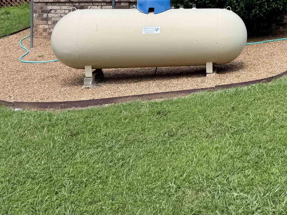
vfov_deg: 24.4
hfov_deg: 30.0
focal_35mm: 56
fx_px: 464
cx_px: 332
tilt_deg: -3.1
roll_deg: -0.6
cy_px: -20
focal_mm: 6.76
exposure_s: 1/3802
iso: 80
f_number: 1.78
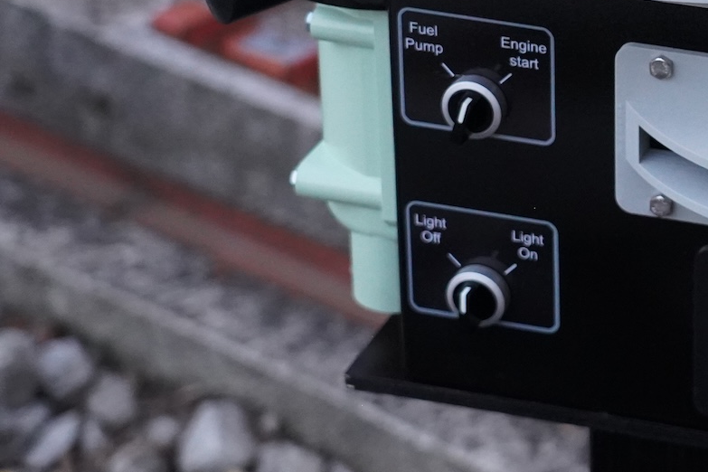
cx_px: 846
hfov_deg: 13.9
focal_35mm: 143
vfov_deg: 9.5
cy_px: 39
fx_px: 2812
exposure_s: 1/160
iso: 6400
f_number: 4
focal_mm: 56
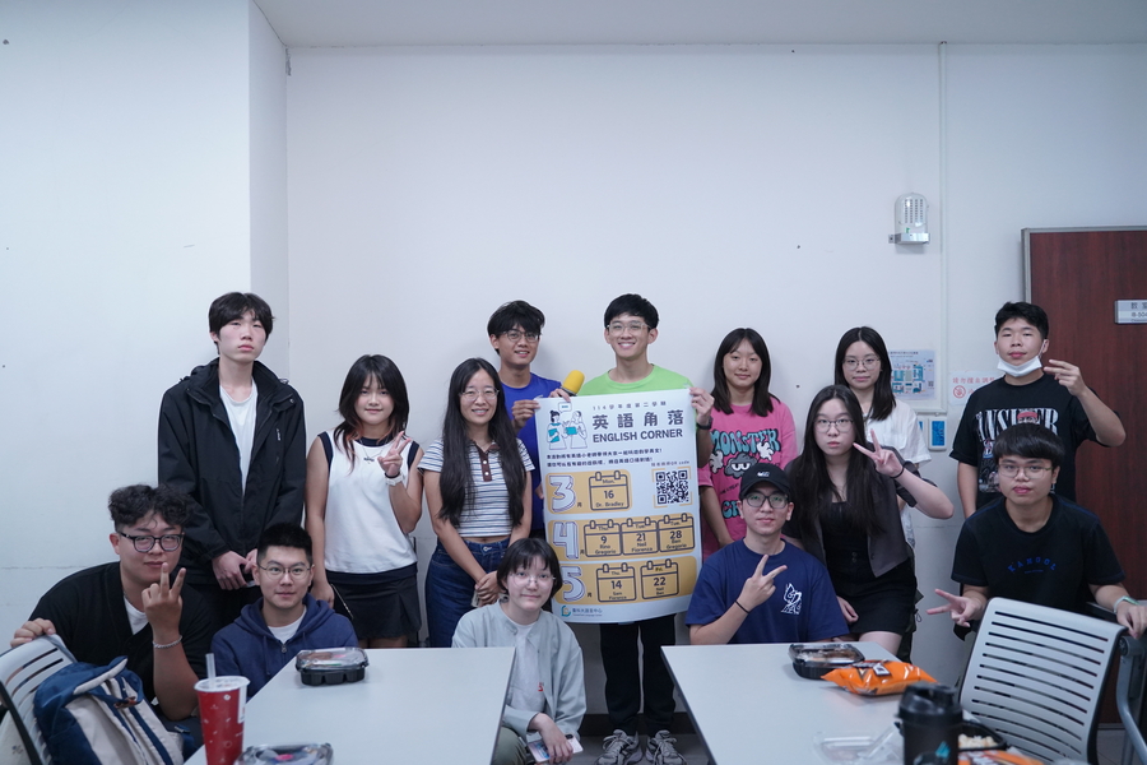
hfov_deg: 55.8
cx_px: 574
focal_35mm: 34
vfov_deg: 38.9
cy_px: 382
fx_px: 1083
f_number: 3.2
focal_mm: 34
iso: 3200
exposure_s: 1/250
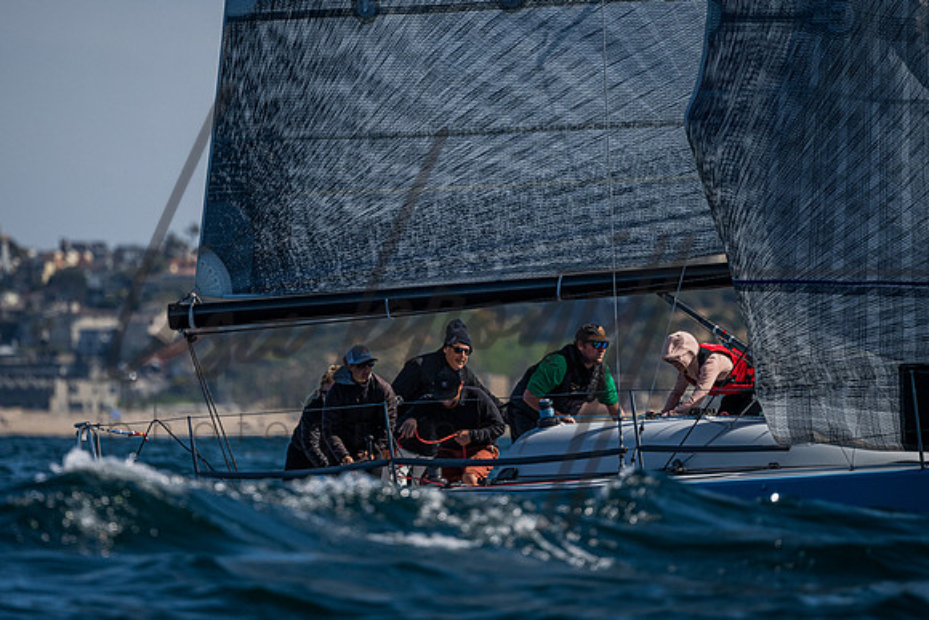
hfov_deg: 4.2
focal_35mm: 491
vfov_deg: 2.8
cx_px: 391
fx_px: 12669
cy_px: 295
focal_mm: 400
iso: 400
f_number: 5.6
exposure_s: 1/8000
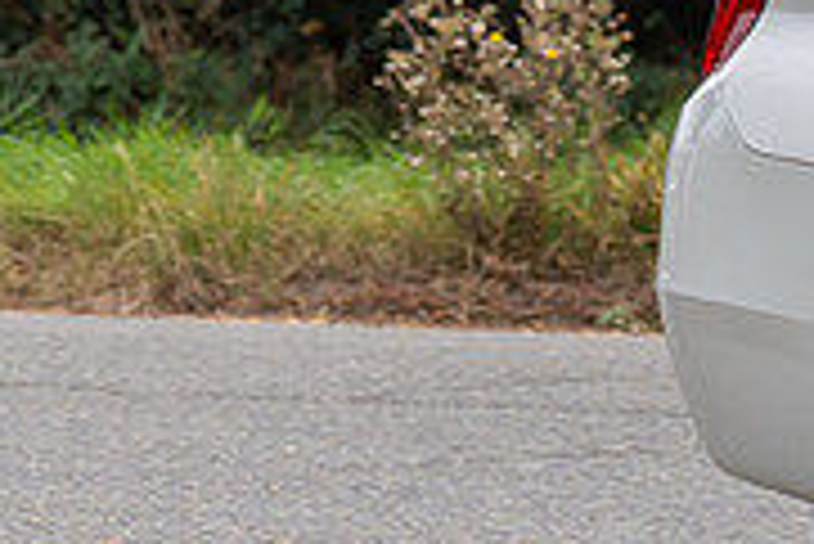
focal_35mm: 412
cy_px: -58
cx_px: -534
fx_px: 9323
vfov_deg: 3.3
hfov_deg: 4.9
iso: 400
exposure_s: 1/1000
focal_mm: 95
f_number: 4
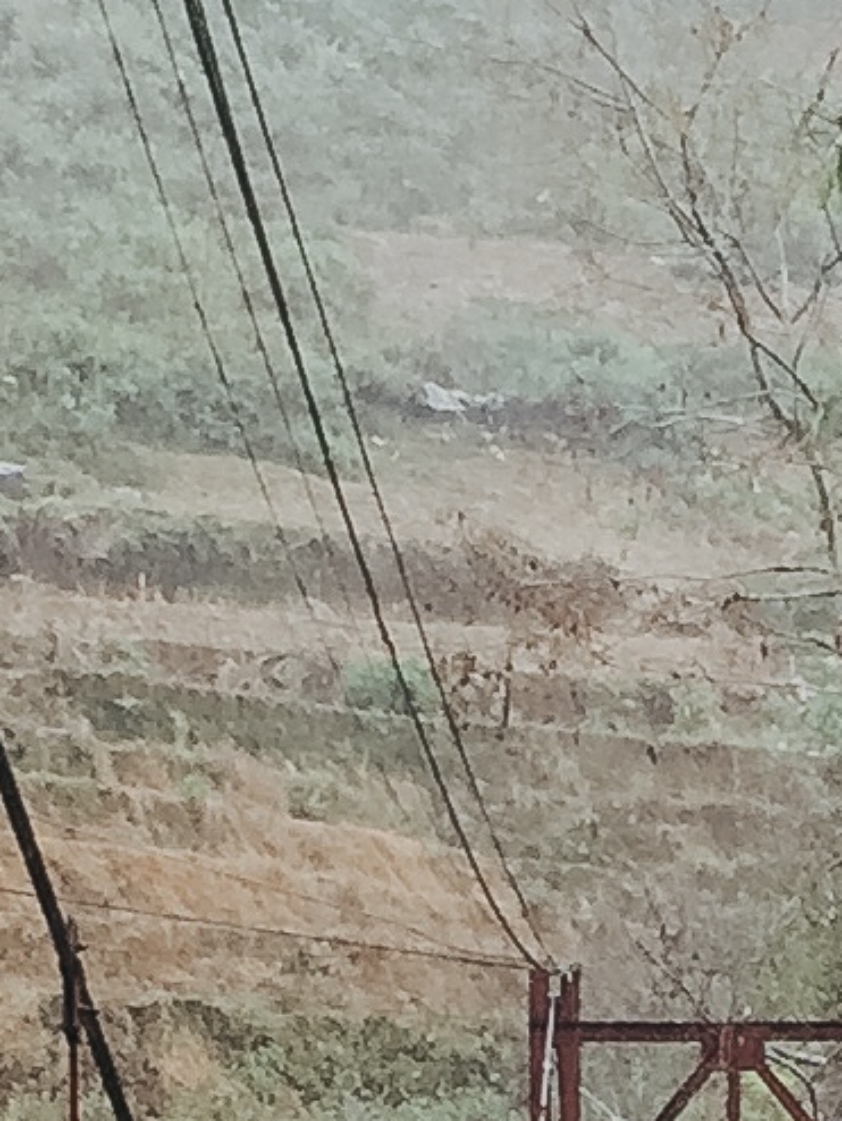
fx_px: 4018
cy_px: 1613
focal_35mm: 124
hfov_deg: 11.9
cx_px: 743
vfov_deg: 14.9
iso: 32
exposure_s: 1/50
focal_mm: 4.15
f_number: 2.2
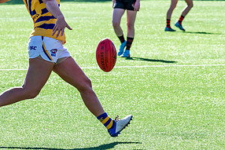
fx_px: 2839
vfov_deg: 3.0
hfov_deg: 4.5
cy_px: 12
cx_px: 84
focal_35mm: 454
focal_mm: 170
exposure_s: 1/1600
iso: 800
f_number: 8
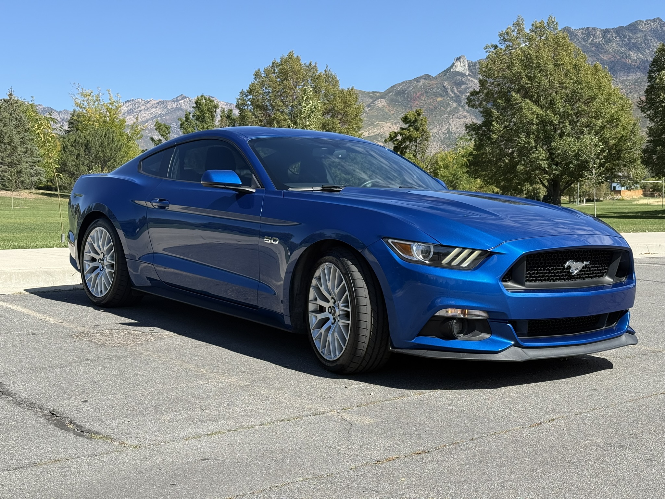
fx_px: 922
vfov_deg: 30.3
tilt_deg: -1.6
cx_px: 332
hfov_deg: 39.7
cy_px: 250
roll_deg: -1.0
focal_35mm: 48
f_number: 1.78
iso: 64
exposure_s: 1/2762
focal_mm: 6.76
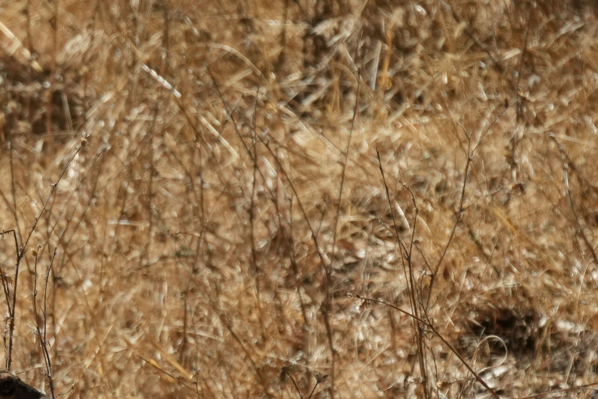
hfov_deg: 1.5
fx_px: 22357
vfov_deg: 1.0
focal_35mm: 1346
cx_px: -37
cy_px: 631
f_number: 6.3
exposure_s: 1/2500
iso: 800
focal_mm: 400
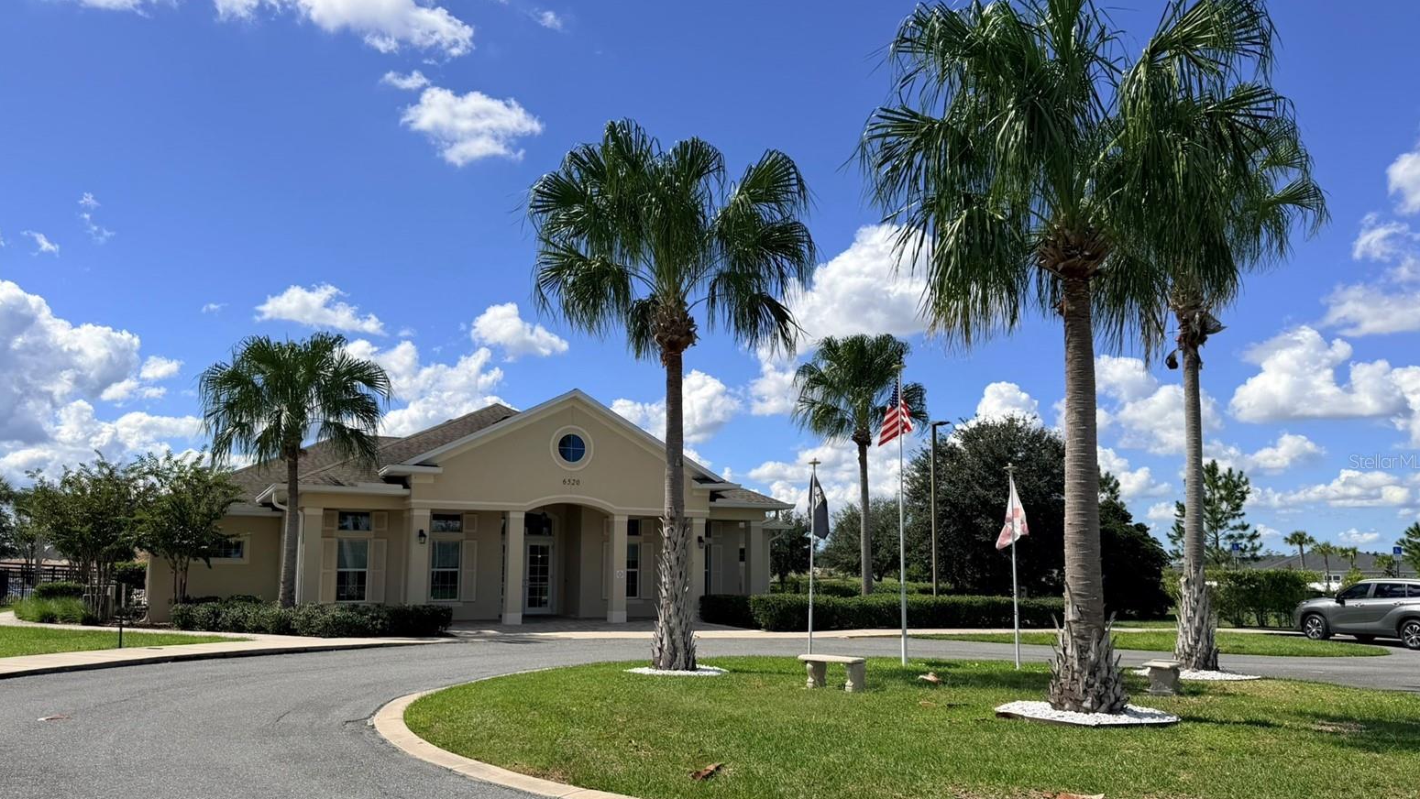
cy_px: 461
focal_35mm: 27
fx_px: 1017
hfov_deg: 69.8
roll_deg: -0.5
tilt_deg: +5.5
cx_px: 702
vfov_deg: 42.8
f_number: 1.78
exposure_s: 1/6711
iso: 80
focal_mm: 6.76
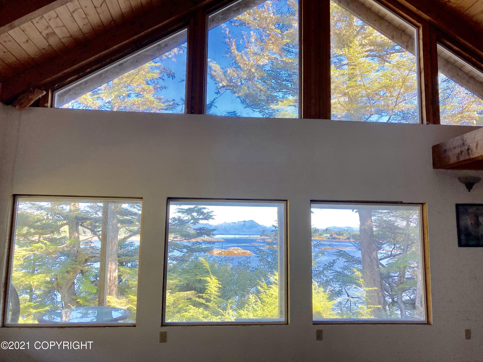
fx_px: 391
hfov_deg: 63.4
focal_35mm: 28
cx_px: 242
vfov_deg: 49.7
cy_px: 181
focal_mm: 3.99
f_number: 1.8
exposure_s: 1/121
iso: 25
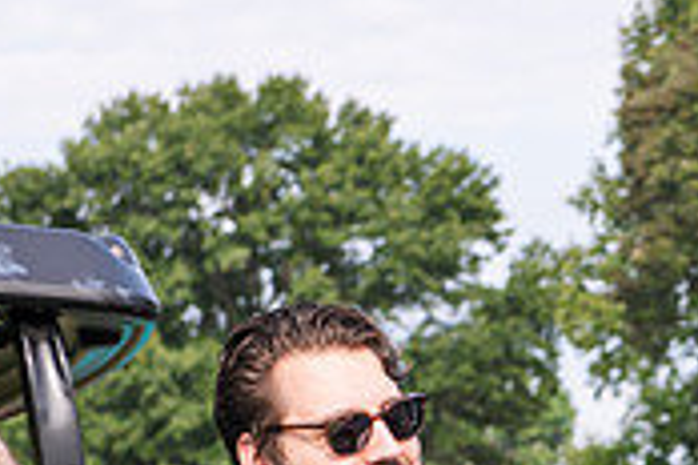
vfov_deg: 6.6
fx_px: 4013
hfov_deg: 9.8
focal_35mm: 207
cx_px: 883
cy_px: 663
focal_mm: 62
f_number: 5.6
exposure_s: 1/320
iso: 160
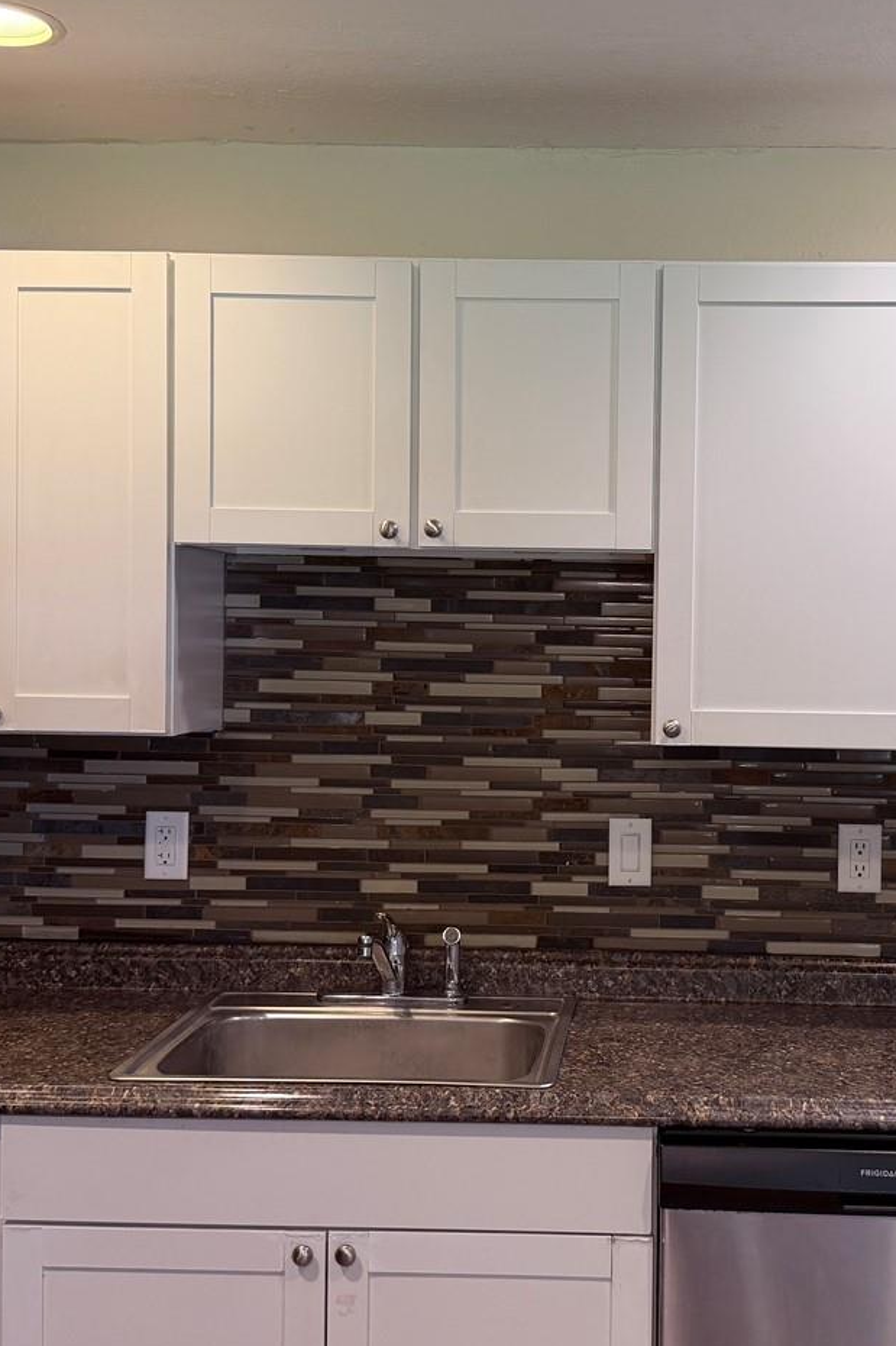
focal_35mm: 43
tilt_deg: -3.4
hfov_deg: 30.9
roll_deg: -1.1
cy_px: 646
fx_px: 1606
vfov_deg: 45.4
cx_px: 609
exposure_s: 1/60
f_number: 1.78
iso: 160
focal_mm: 6.76
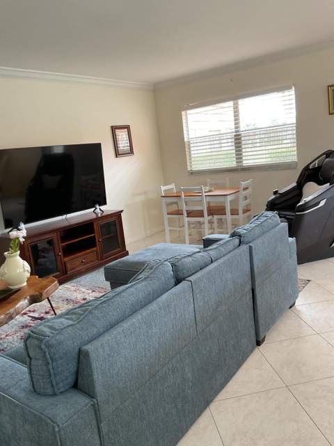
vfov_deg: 61.7
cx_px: 167
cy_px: 223
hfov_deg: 48.2
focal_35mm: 29
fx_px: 373
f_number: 1.8
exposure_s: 1/60
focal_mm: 3
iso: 50
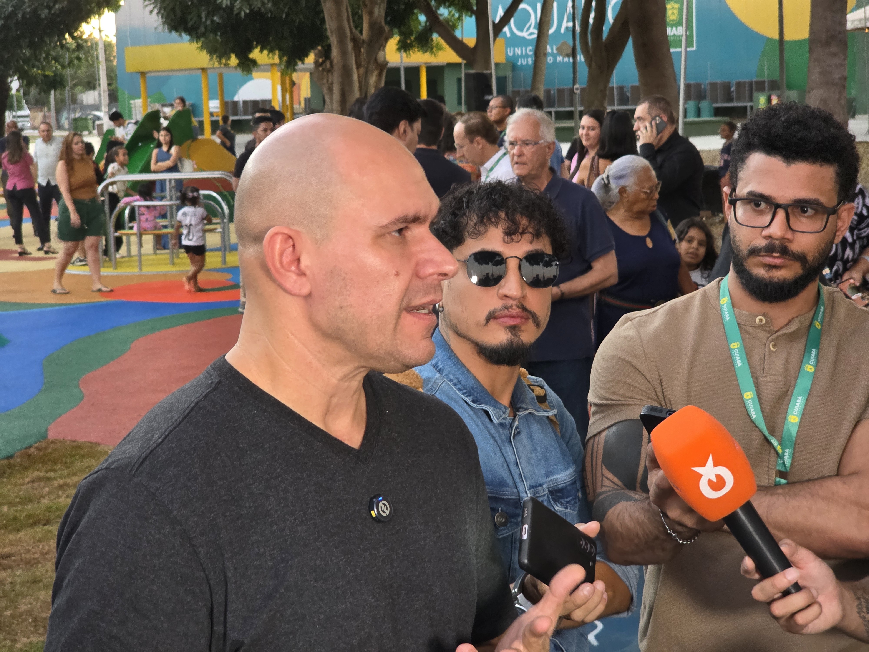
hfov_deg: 28.2
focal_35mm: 69
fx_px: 1732
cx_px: 434
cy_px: 326
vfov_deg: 21.3
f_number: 2.4
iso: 250
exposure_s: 1/30
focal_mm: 7.9
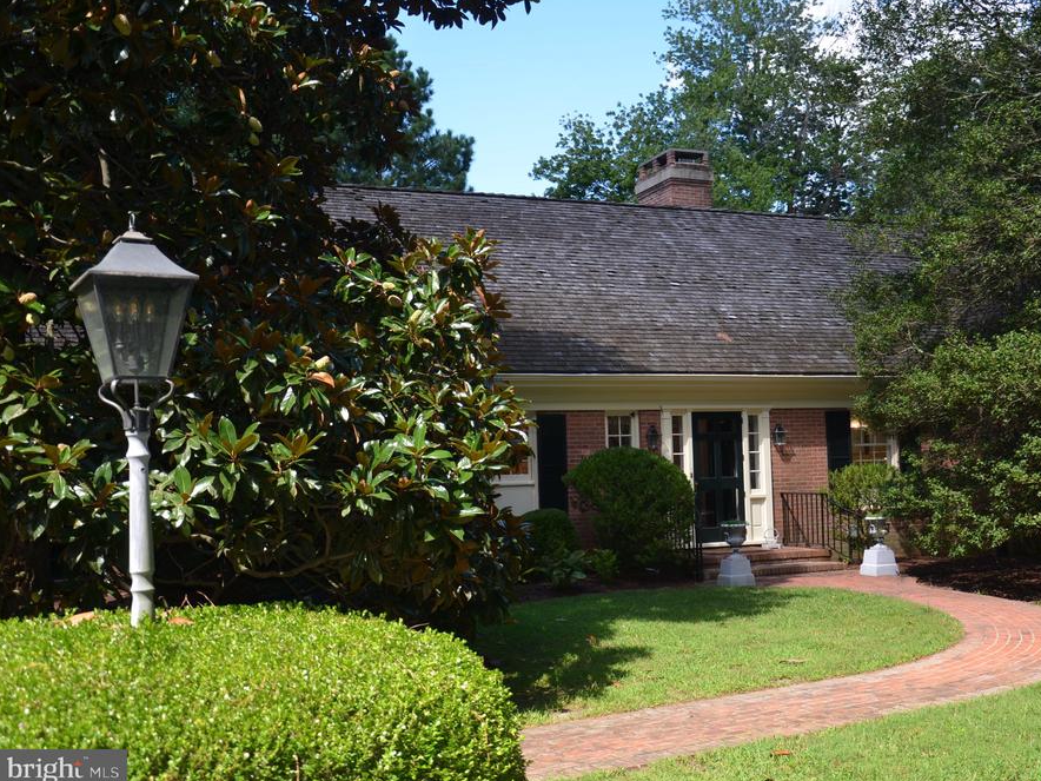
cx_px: 601
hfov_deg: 46.6
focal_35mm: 40
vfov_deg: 36.0
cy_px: 392
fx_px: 1203
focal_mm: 24
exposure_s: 1/250
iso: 100
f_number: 4
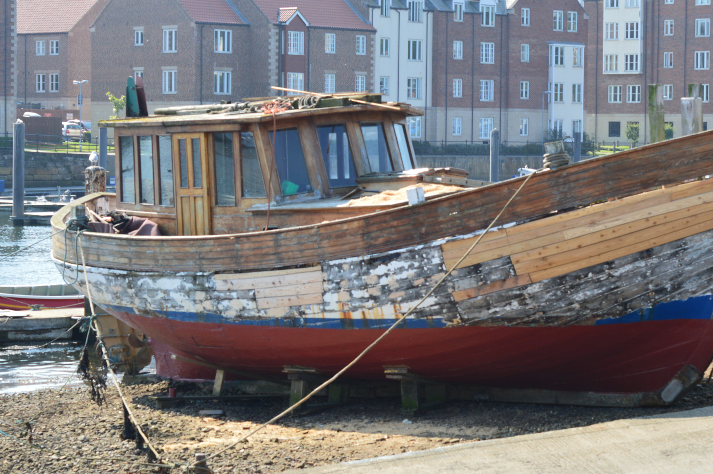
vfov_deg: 13.0
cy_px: 221
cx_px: 394
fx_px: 2078
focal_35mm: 105
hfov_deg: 19.5
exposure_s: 1/160
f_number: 9
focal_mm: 60
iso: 200
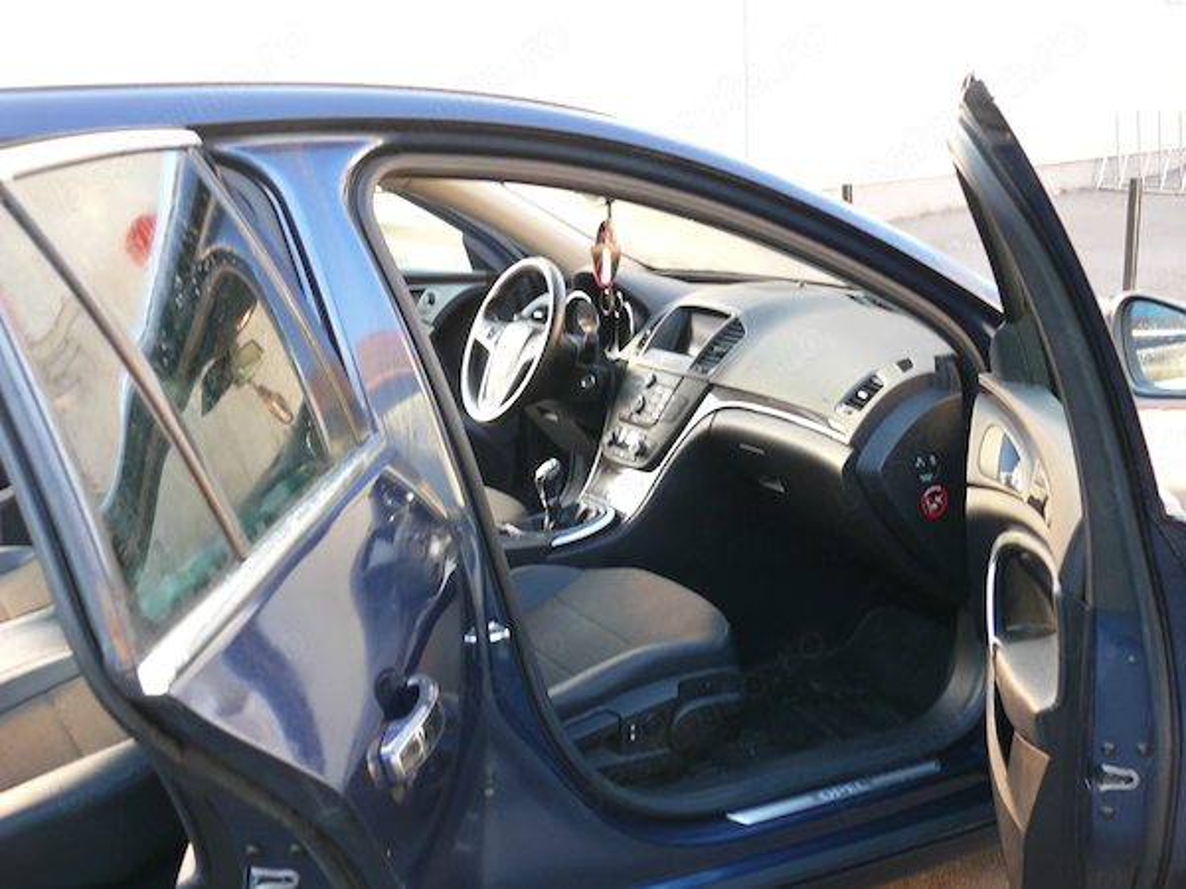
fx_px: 1610
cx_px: 593
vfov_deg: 30.9
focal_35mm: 47
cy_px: 444
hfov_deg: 40.4
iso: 160
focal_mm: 9.9
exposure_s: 1/30
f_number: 3.2
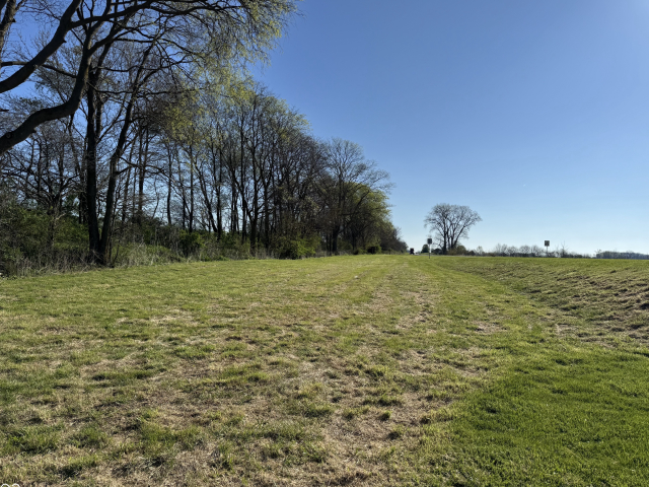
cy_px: 250
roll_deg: -0.8
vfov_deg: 54.9
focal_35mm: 25
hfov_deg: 69.4
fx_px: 469
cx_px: 329
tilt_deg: +0.4
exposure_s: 1/7937
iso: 80
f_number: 1.78
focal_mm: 6.76
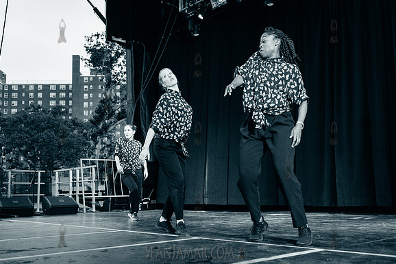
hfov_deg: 48.4
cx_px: 177
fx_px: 440
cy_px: 143
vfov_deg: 33.4
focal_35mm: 40
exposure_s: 1/1250
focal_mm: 36
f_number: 2.8
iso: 4000
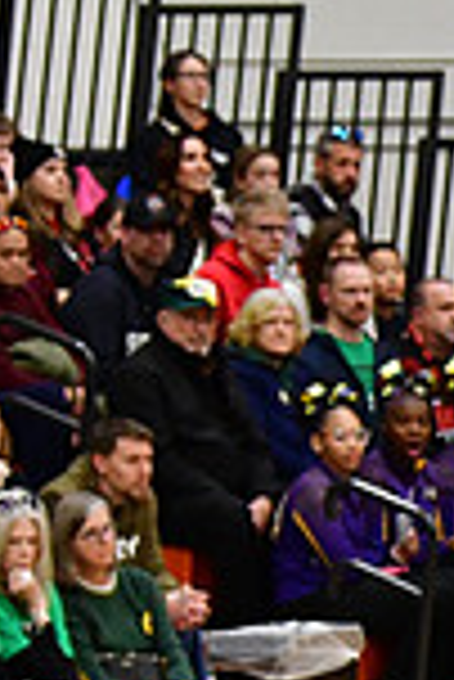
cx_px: 1281
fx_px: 7605
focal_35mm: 403
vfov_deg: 5.1
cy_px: 822
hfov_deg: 3.4
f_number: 3.5
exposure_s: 1/500
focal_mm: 70
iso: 4000
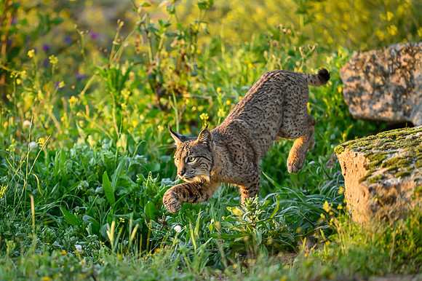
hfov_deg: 4.0
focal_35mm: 516
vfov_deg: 2.7
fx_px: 6042
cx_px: 166
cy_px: 154
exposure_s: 1/1600
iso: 1800
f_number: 2.8
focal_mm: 400
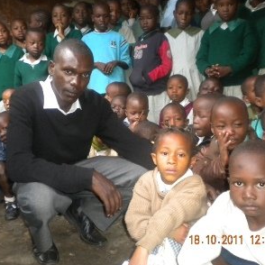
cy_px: 132
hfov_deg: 40.0
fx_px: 364
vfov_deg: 40.0
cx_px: 119
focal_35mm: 42
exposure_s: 1/30
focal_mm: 6.3
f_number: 3.1
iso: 400
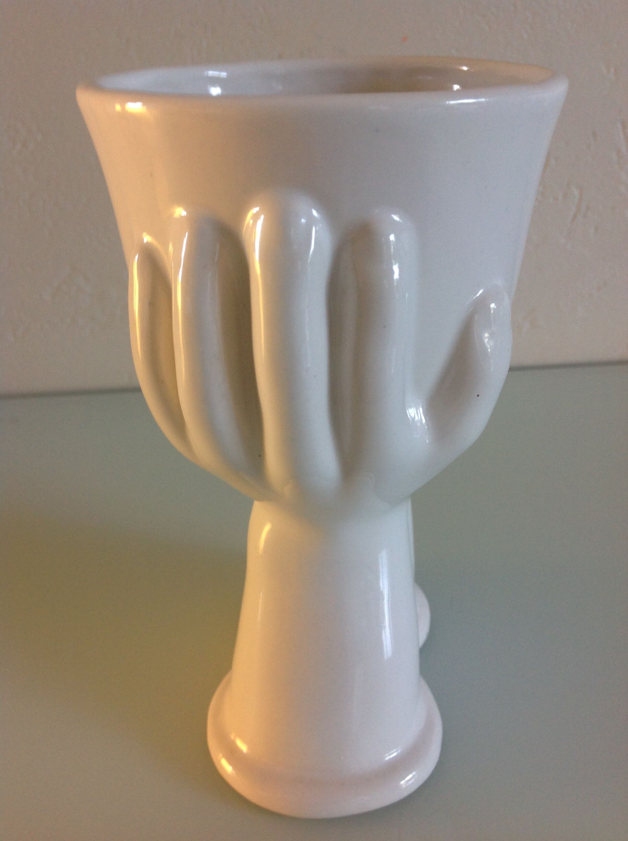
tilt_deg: -26.5
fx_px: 849
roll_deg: +3.8
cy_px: 420
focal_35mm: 35
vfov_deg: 52.7
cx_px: 314
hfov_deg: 40.6
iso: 64
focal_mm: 4.28
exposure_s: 1/17
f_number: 2.4
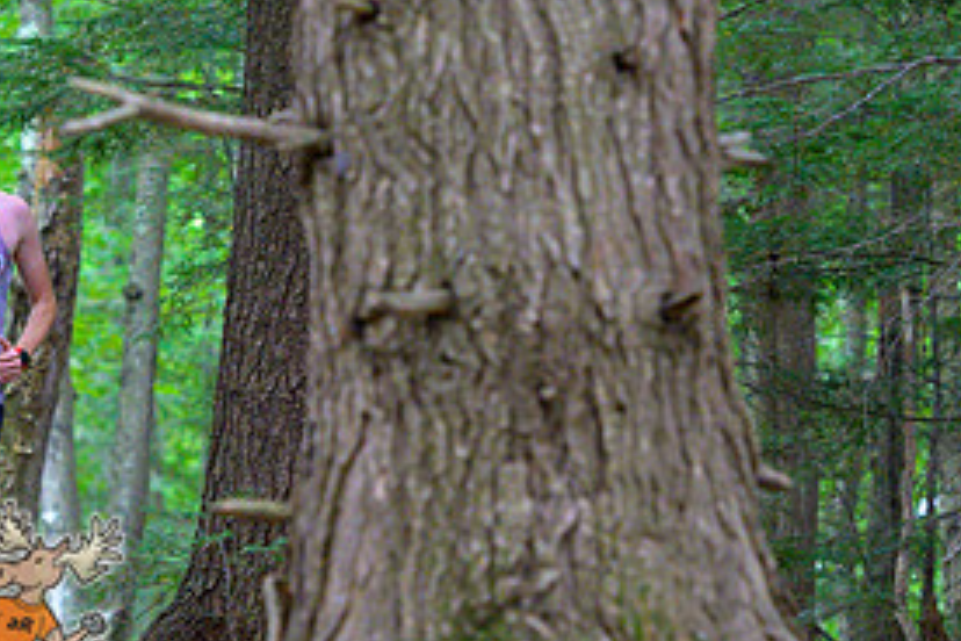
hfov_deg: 7.5
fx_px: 7287
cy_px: 185
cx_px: 352
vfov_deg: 5.0
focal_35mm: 273
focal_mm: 130
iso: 8000
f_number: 4
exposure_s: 1/200
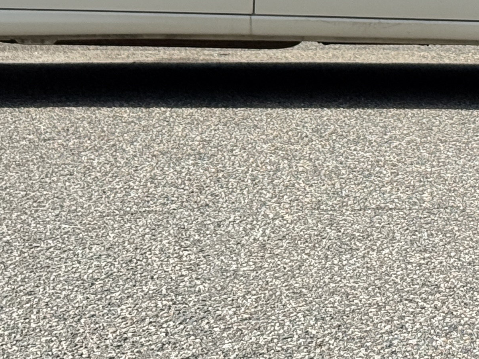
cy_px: -201
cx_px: 279
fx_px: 2228
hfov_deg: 12.3
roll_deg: -1.2
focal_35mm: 161
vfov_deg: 9.0
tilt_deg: +2.3
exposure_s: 1/6536
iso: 80
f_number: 1.78
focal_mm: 6.76
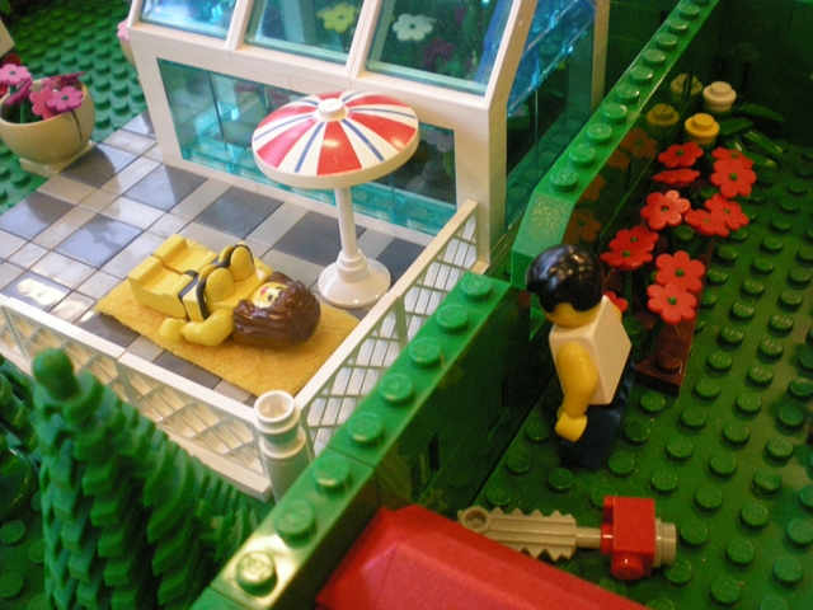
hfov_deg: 49.0
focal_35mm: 38
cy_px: 305
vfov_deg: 37.7
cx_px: 406
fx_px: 892
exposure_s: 1/23.6
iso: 400
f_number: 3.1
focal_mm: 6.3
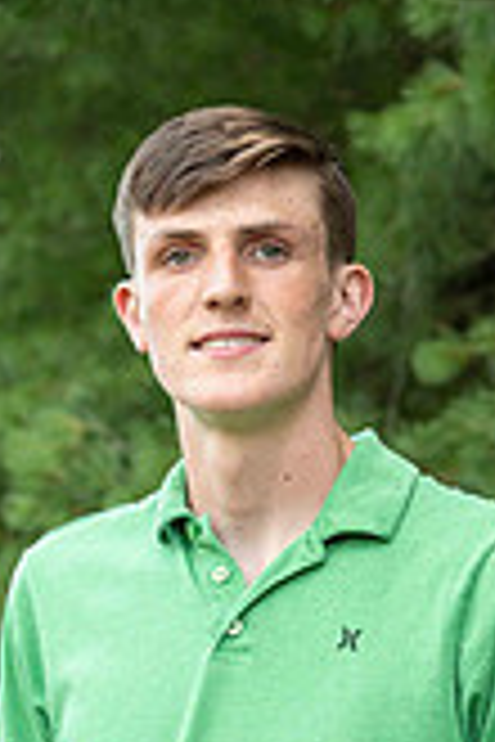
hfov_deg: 4.2
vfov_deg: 6.3
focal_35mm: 324
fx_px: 6682
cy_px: 744
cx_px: 288
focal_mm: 92
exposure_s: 1/200
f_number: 6.3
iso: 500
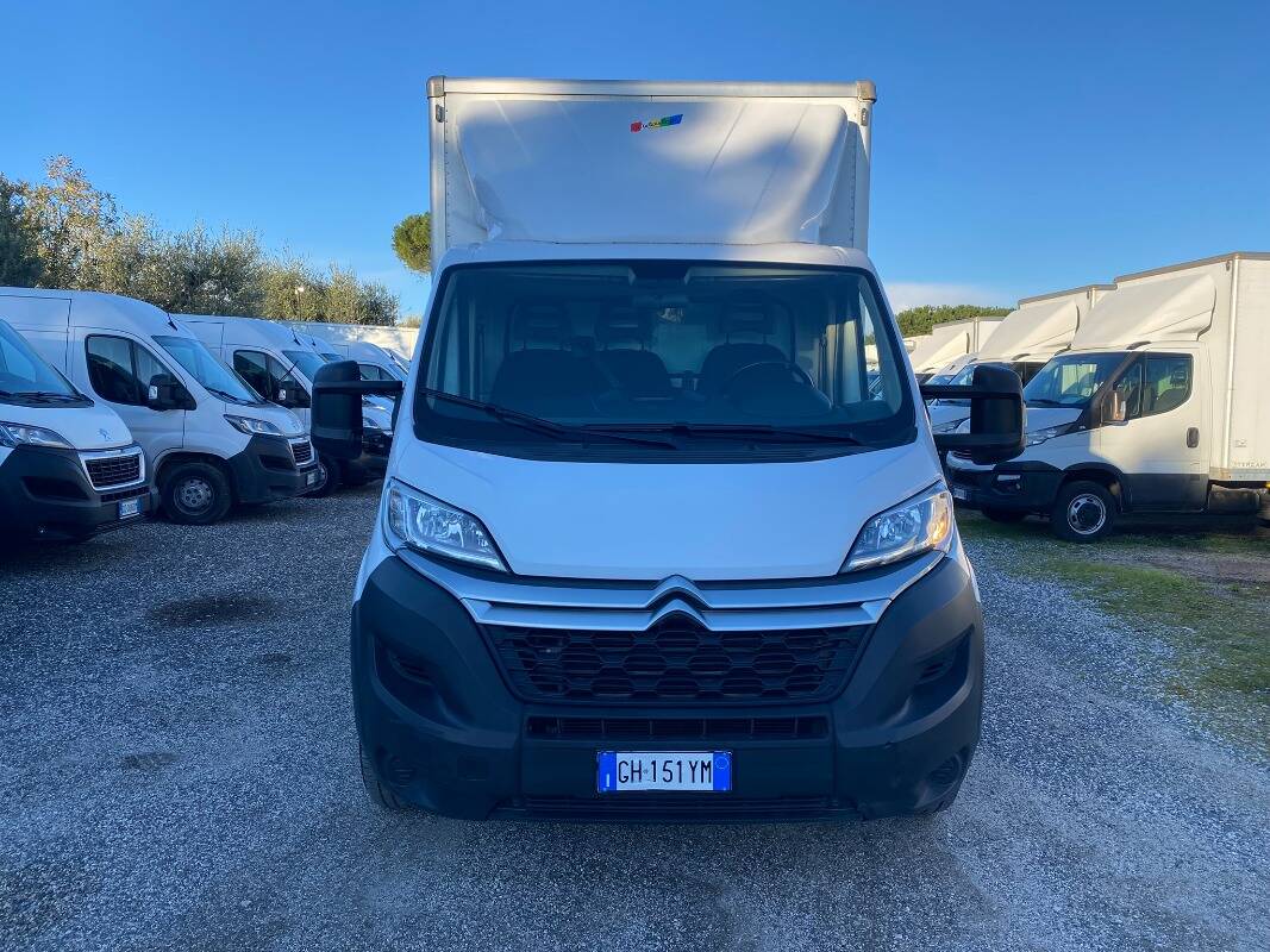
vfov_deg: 53.1
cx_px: 635
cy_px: 476
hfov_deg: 67.3
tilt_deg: -3.7
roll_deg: -1.2
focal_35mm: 26
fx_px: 954
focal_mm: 4.25
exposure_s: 1/1007
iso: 32
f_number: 1.8
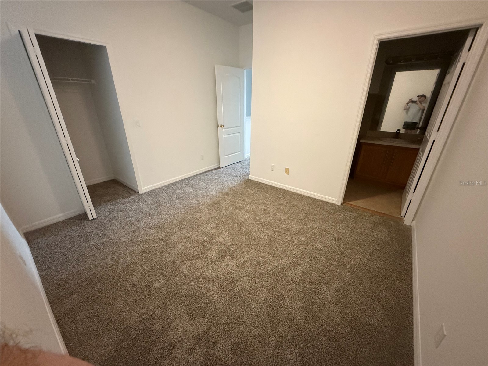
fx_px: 197
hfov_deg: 102.1
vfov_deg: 85.7
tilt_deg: -22.5
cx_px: 244
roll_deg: -0.9
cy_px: 183
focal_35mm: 14
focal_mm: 2.22
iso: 1250
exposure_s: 1/60
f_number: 2.2
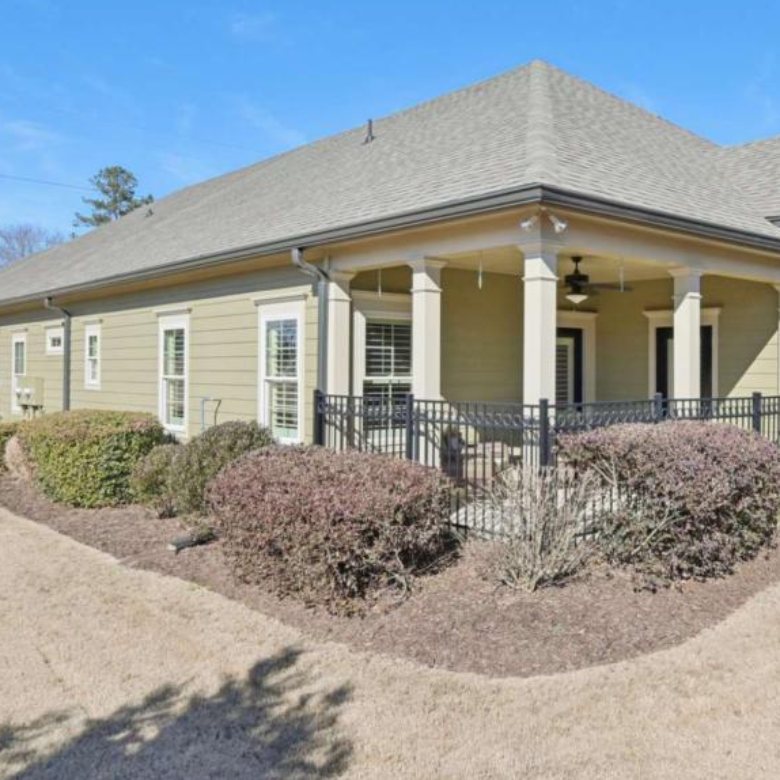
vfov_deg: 50.6
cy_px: 292
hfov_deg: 49.9
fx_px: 816
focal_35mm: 32
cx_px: 537
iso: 200
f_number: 8
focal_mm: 18
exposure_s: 1/640
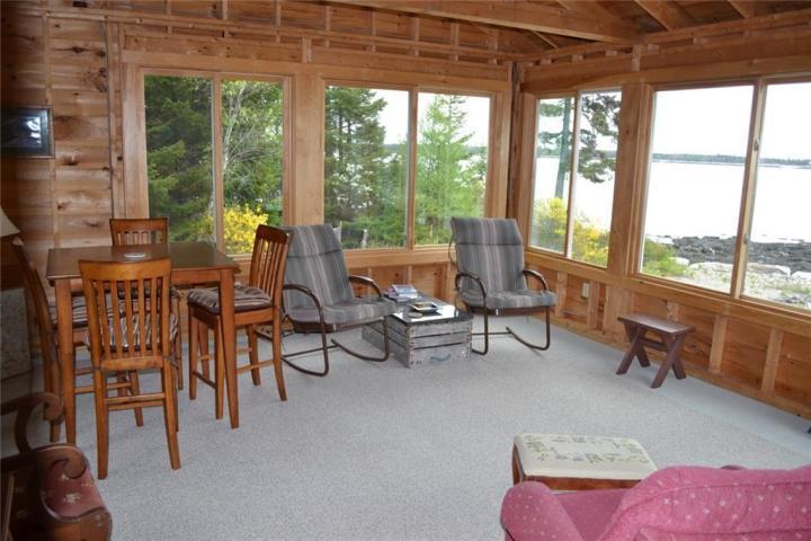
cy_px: 270
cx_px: 406
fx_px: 608
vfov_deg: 47.9
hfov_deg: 67.4
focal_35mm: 27
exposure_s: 1/125
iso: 200
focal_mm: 18
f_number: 4
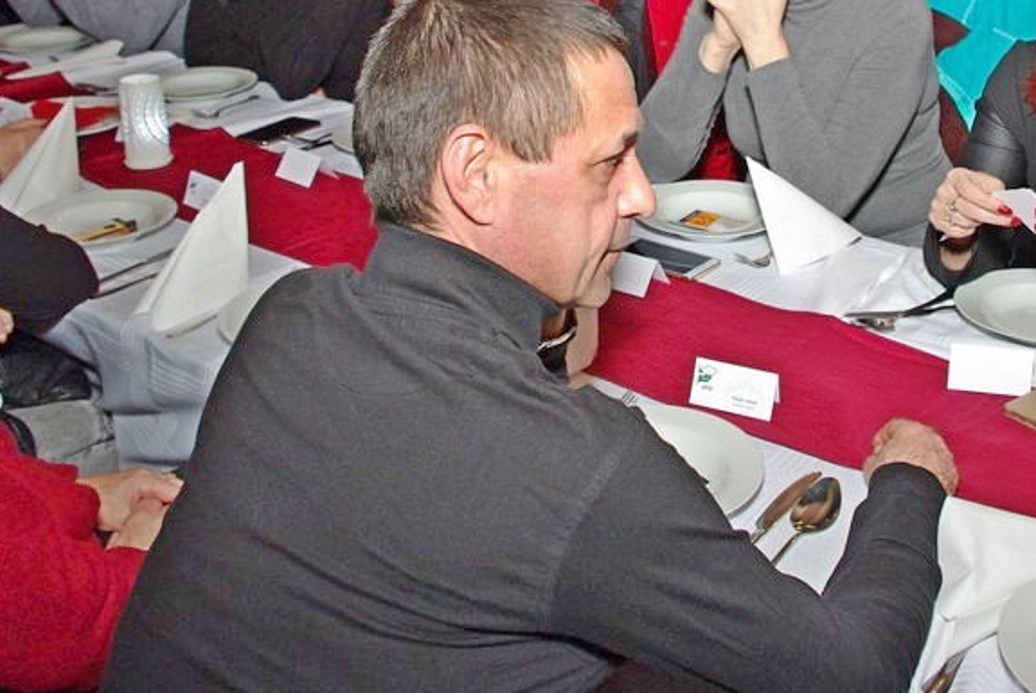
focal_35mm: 48
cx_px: 694
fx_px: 1382
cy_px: 105
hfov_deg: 40.6
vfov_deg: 27.4
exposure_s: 1/30
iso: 400
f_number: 5.6
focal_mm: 18
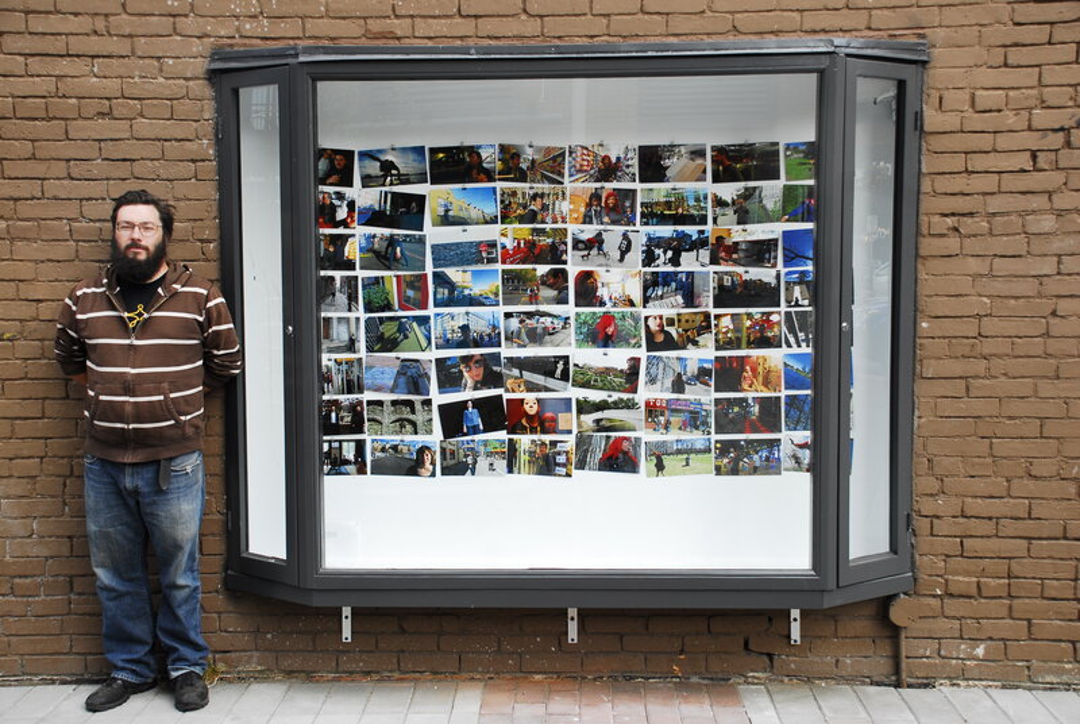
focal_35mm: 42
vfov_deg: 32.0
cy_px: 362
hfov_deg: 46.3
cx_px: 540
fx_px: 1262
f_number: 5.6
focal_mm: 28
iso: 160
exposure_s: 1/125
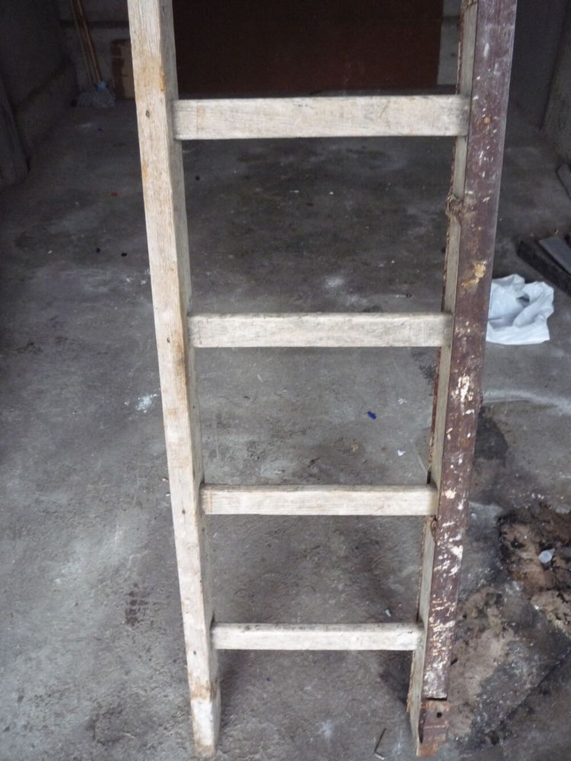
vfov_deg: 60.0
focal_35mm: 30
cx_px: 286
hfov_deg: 46.8
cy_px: 380
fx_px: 660
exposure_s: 1/13
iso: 400
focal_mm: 5.2
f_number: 3.3
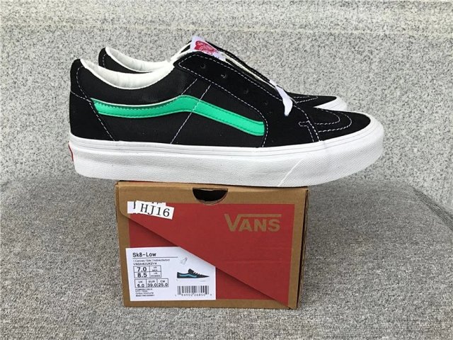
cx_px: 226
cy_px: 170
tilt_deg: -19.3
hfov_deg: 58.4
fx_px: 406
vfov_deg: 45.4
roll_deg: -0.7
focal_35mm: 31
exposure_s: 1/100
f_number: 2.4
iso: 25
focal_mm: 3.3
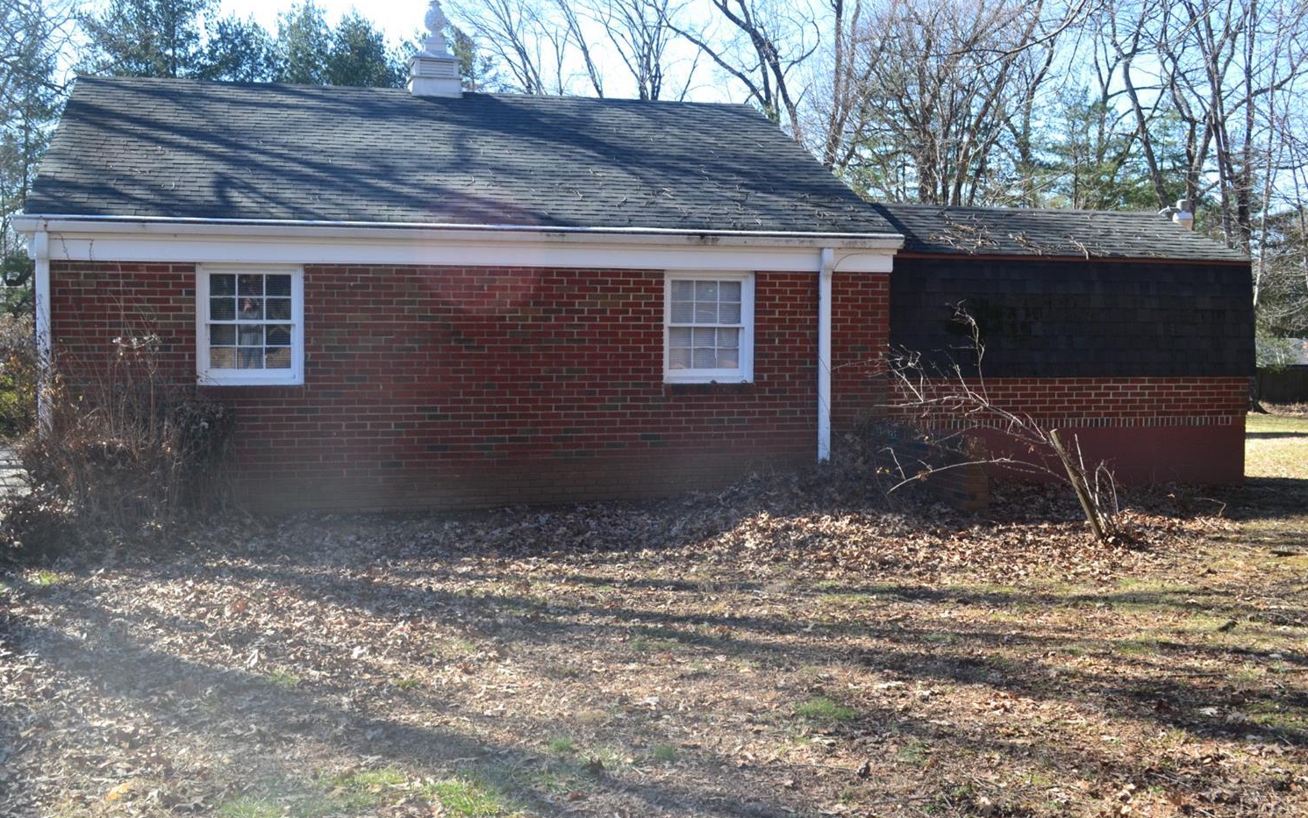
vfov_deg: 32.0
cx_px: 654
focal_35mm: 40
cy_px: 385
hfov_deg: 49.3
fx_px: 1426
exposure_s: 1/160
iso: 400
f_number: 9
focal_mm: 26
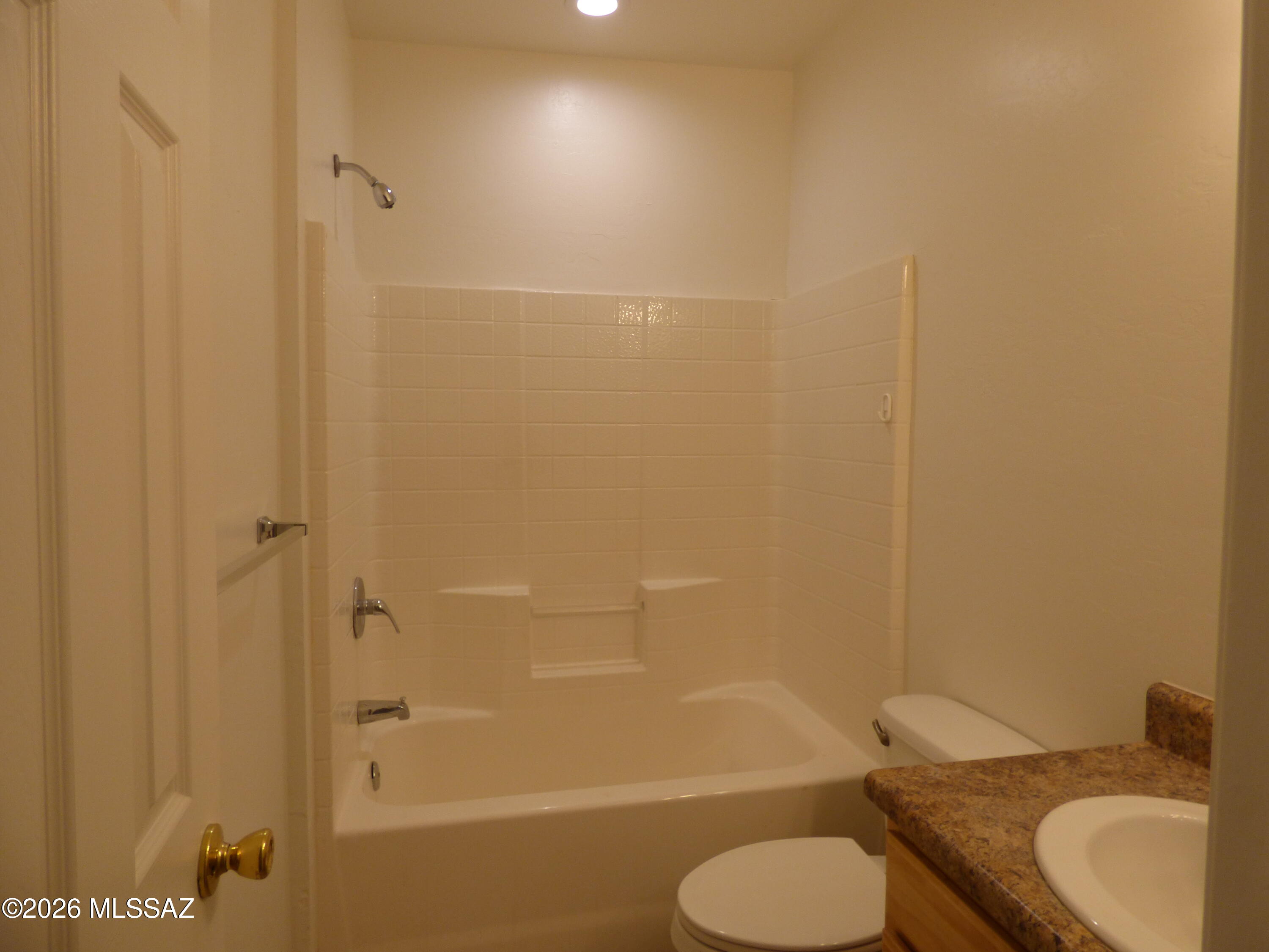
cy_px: 476
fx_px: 733
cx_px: 634
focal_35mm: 20
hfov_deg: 81.7
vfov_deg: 66.0
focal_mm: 3.58
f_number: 2.8
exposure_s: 1/80
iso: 100
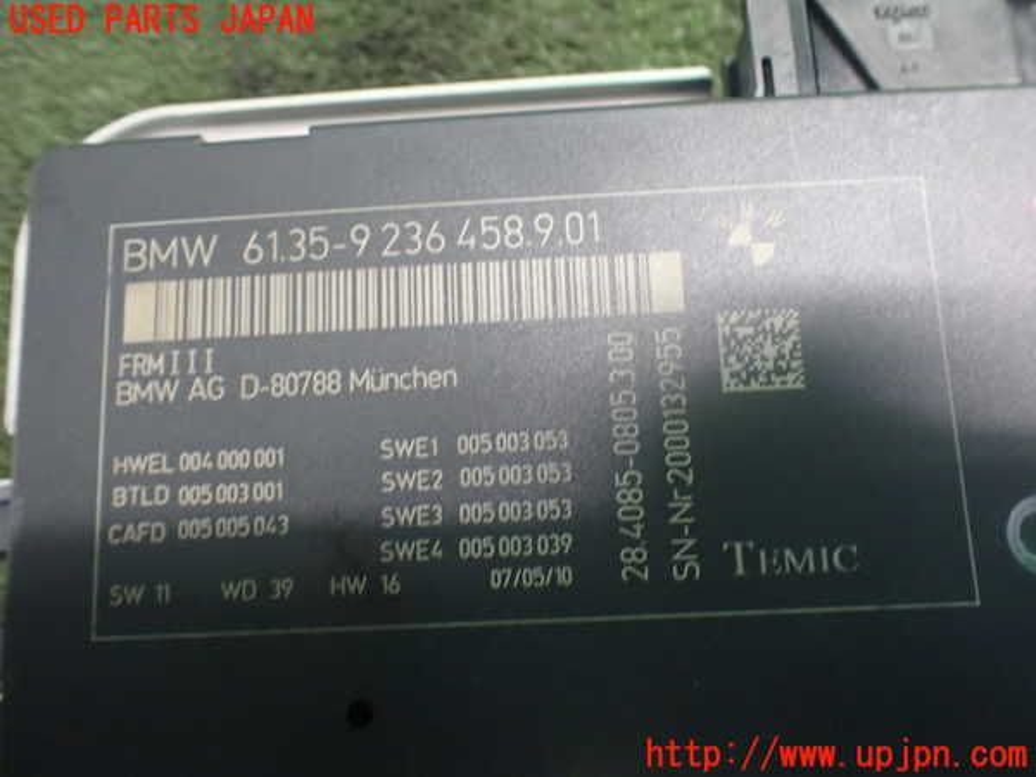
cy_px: 388
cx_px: 518
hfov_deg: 60.0
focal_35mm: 30
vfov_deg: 46.8
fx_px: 898
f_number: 2.3
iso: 800
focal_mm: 5.4
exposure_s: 1/30
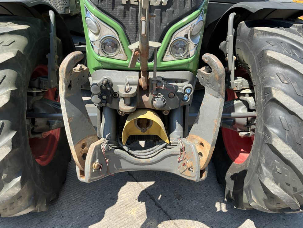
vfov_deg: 48.2
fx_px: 254
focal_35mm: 29
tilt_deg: -23.7
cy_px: 112
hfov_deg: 61.6
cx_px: 155
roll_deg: +0.7
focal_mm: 3
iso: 25
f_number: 1.8
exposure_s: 1/599
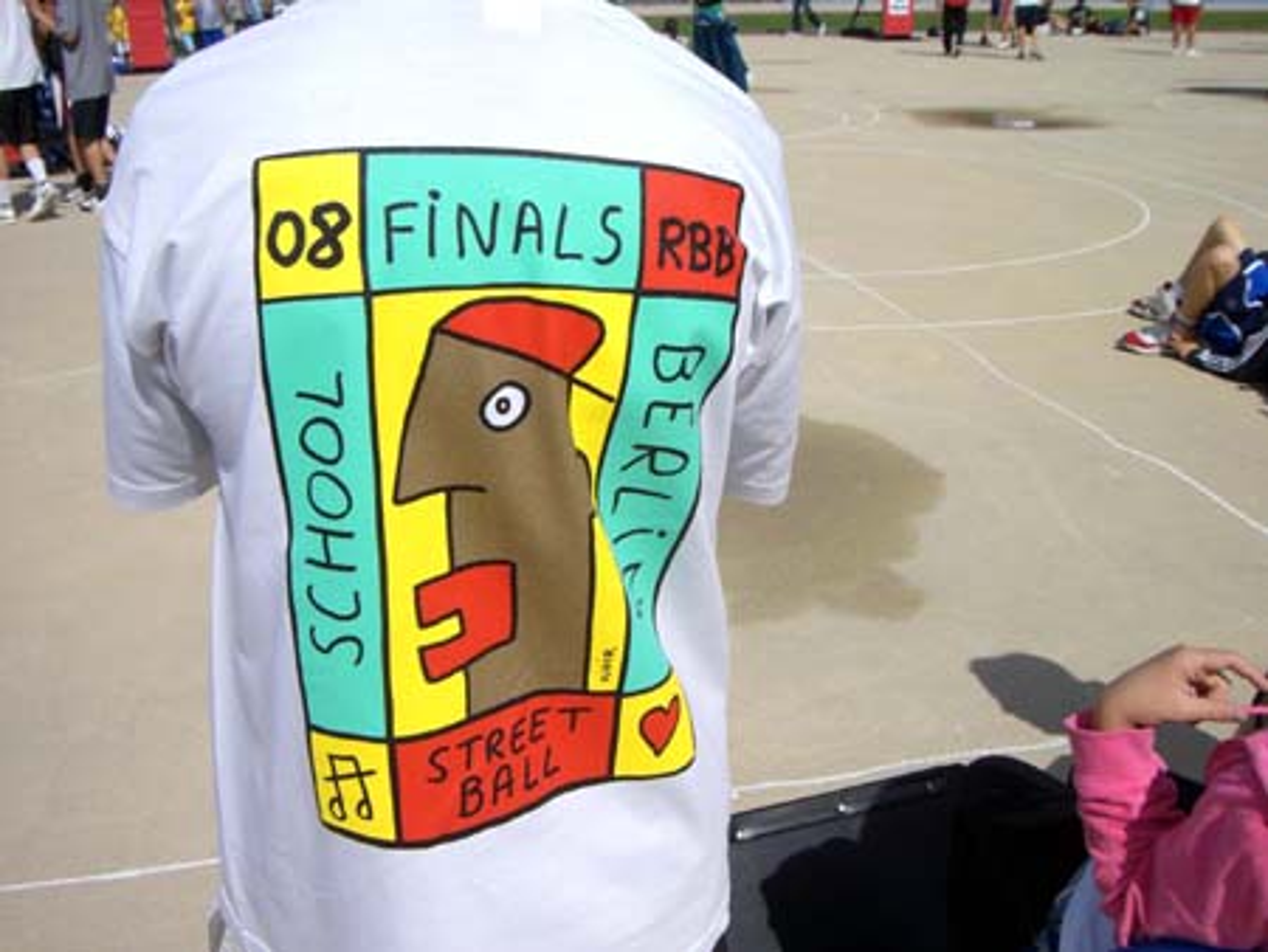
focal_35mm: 38
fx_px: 1393
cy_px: 476
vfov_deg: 37.8
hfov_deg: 49.0
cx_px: 634
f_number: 4.3
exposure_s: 1/2000
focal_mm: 6.2
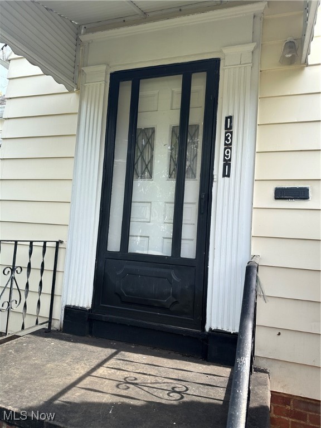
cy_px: 214
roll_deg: -4.8
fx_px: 297
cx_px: 160
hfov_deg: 56.8
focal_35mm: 24
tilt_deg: +8.2
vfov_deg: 71.6
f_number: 1.78
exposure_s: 1/1040
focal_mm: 6.86
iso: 80
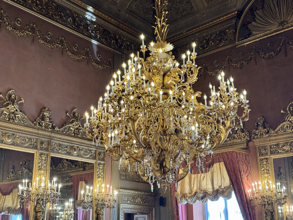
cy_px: 110
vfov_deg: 30.3
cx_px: 146
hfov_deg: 39.7
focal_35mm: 48
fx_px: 406
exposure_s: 1/50
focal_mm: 6.76
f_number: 1.78
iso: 200
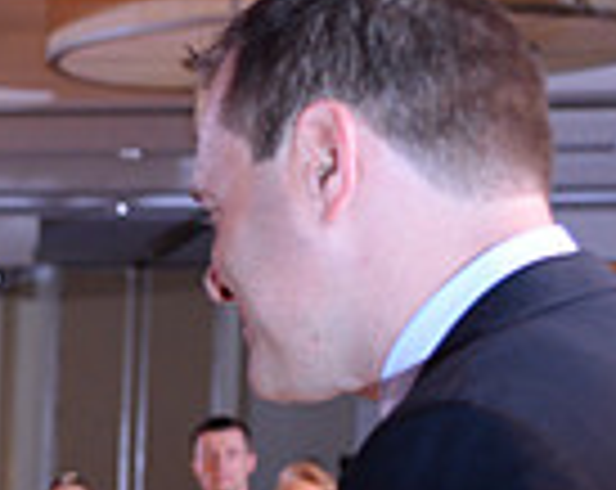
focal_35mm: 191
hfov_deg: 9.5
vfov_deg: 7.9
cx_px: -558
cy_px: 762
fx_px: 3475
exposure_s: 1/250
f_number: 4.5
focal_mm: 48
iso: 1250
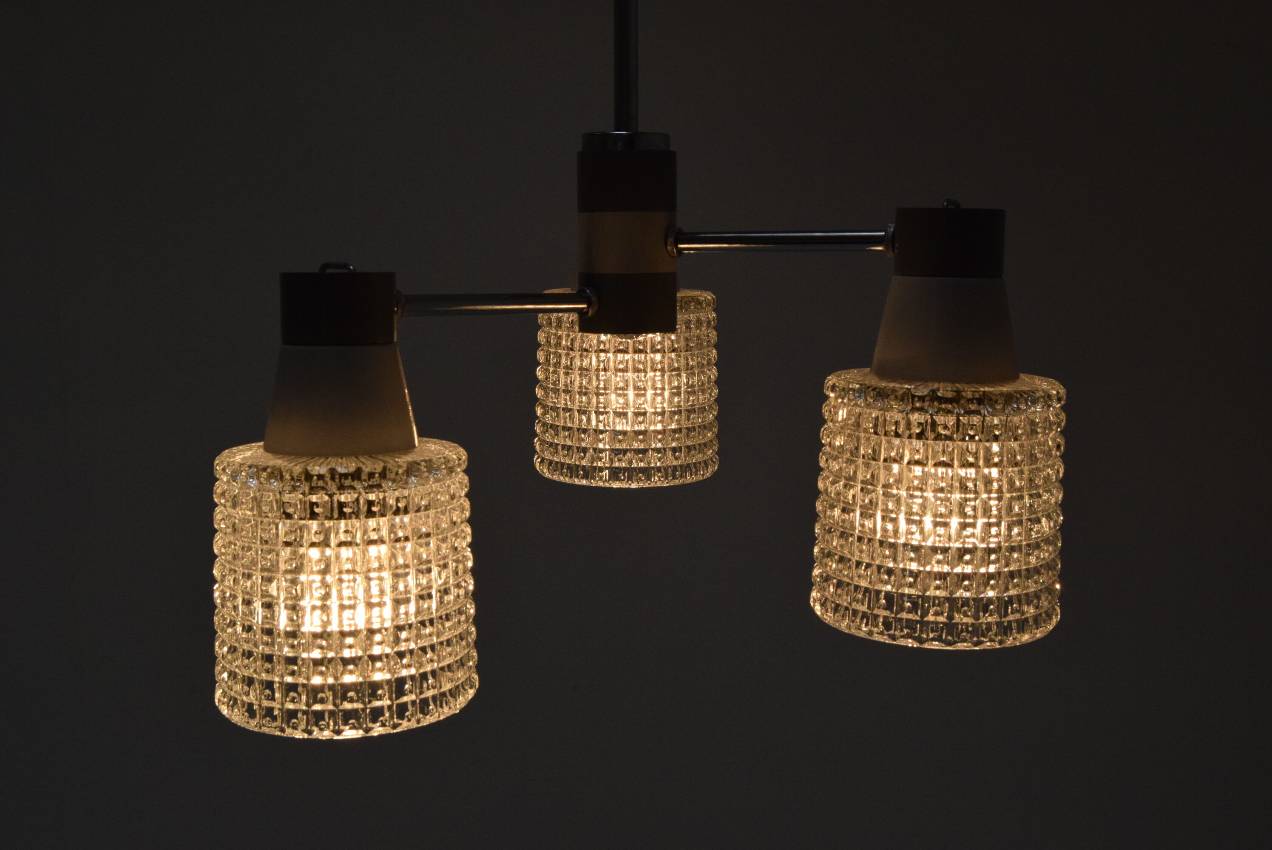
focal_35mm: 39
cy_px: 425
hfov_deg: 49.5
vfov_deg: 34.3
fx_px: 1379
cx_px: 636
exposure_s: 1/800
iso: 1600
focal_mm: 26
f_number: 14
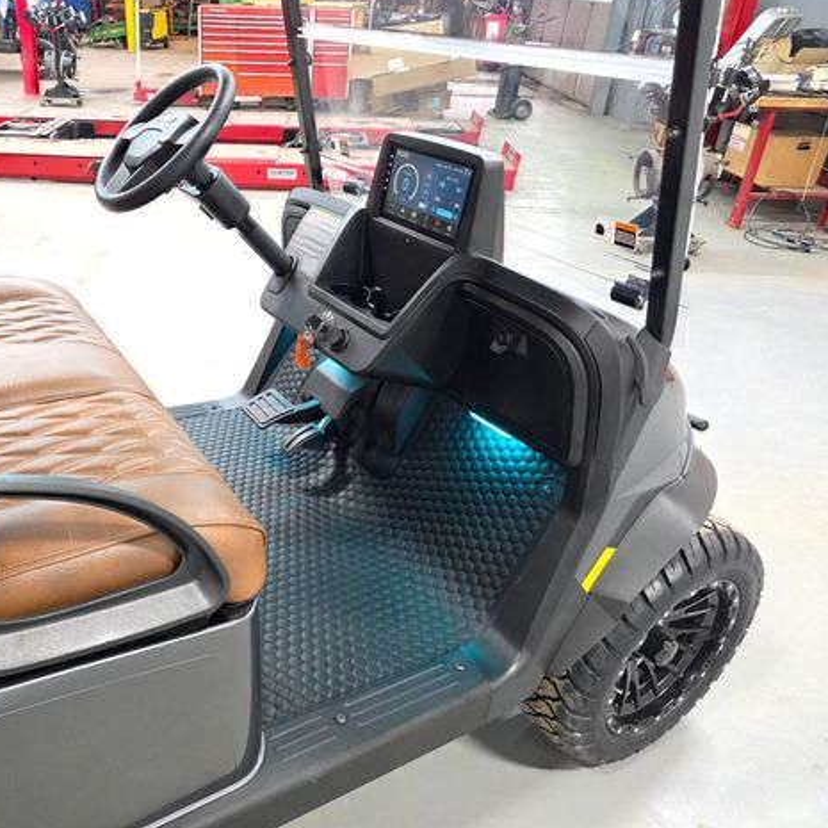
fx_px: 758
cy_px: 402
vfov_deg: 57.3
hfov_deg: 55.8
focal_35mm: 28
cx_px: 262
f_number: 1.7
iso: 500
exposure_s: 1/120
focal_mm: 6.3
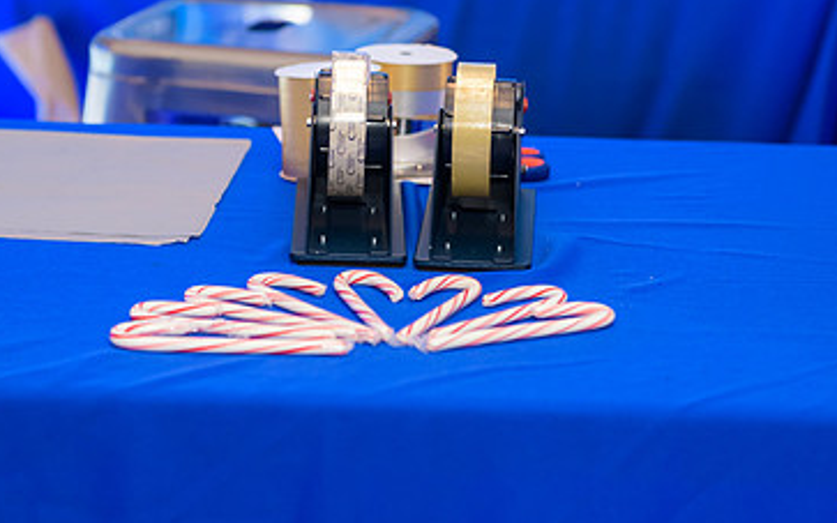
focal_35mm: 114
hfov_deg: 18.3
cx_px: 341
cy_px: 181
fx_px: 2601
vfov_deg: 11.5
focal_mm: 70
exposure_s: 1/125
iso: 800
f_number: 3.2
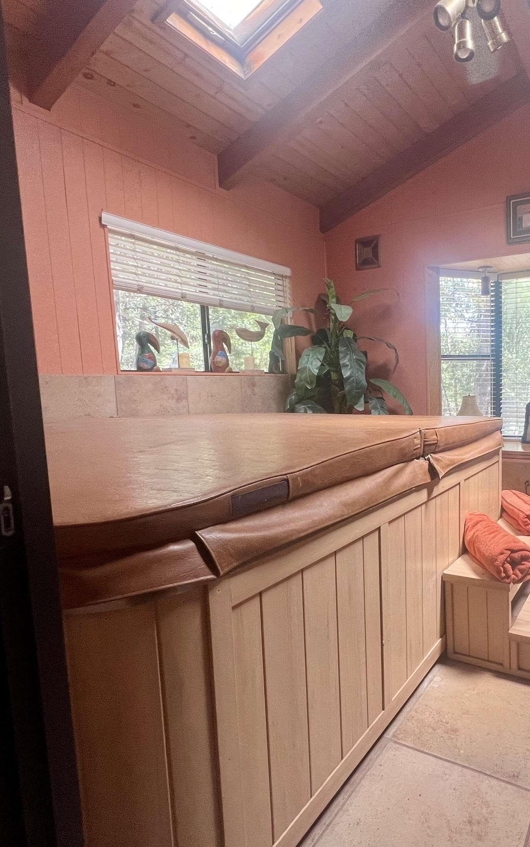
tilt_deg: -6.7
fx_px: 439
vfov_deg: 88.0
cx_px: 417
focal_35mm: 19
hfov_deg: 57.9
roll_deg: +1.2
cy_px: 432
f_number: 1.8
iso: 160
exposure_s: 1/120
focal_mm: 1.57
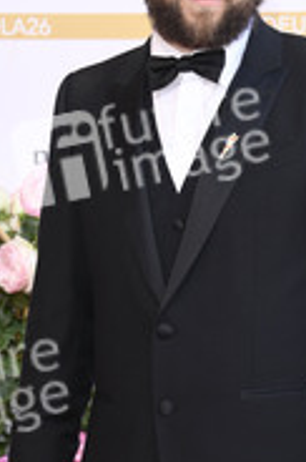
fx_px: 2726
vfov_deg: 9.7
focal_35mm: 213
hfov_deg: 6.4
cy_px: 274
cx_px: 213
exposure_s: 1/250
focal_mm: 98
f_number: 5.6
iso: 500
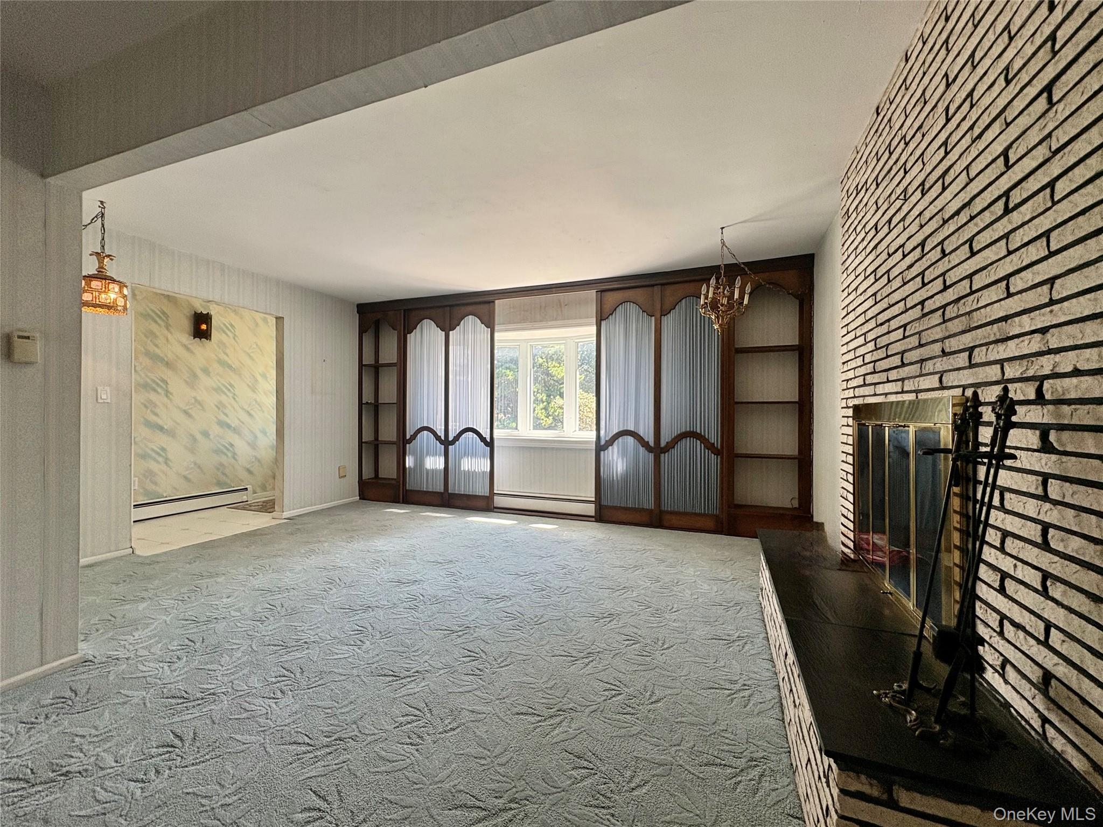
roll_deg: +0.0
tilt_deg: +0.1
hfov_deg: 102.1
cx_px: 552
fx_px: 446
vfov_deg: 85.7
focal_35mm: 14
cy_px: 414
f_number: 2.2
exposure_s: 1/120
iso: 64
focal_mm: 2.22
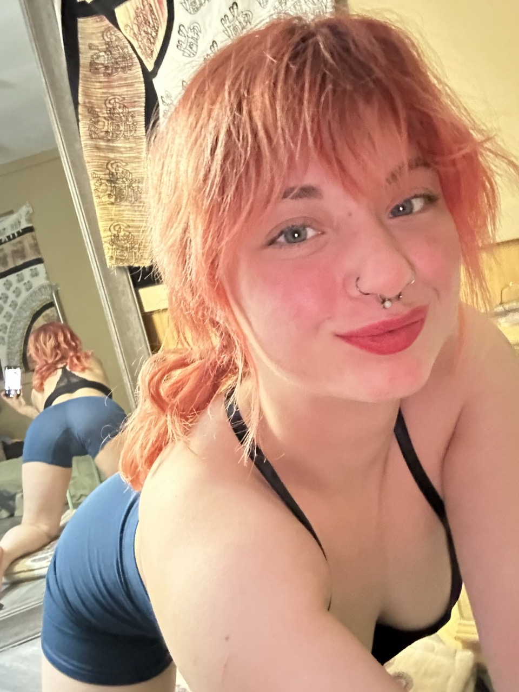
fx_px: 600
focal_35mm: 30
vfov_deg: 60.0
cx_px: 260
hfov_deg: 46.8
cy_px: 346
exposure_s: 1/15
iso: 1600
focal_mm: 2.69
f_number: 1.9
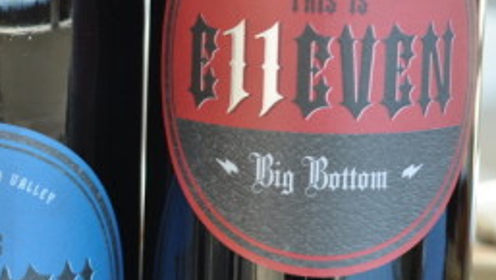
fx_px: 2488
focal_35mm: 189
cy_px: 175
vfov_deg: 6.4
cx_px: -54
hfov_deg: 11.2
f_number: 5.6
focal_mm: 50
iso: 220
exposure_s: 1/125
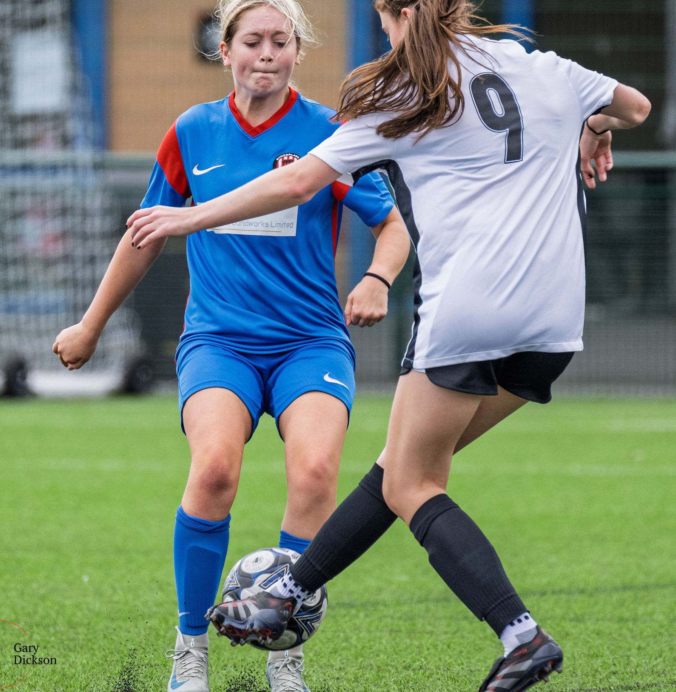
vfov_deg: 2.1
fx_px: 18603
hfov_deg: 2.1
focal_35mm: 832
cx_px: 224
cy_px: 184
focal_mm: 380
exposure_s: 1/1600
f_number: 5.6
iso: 900
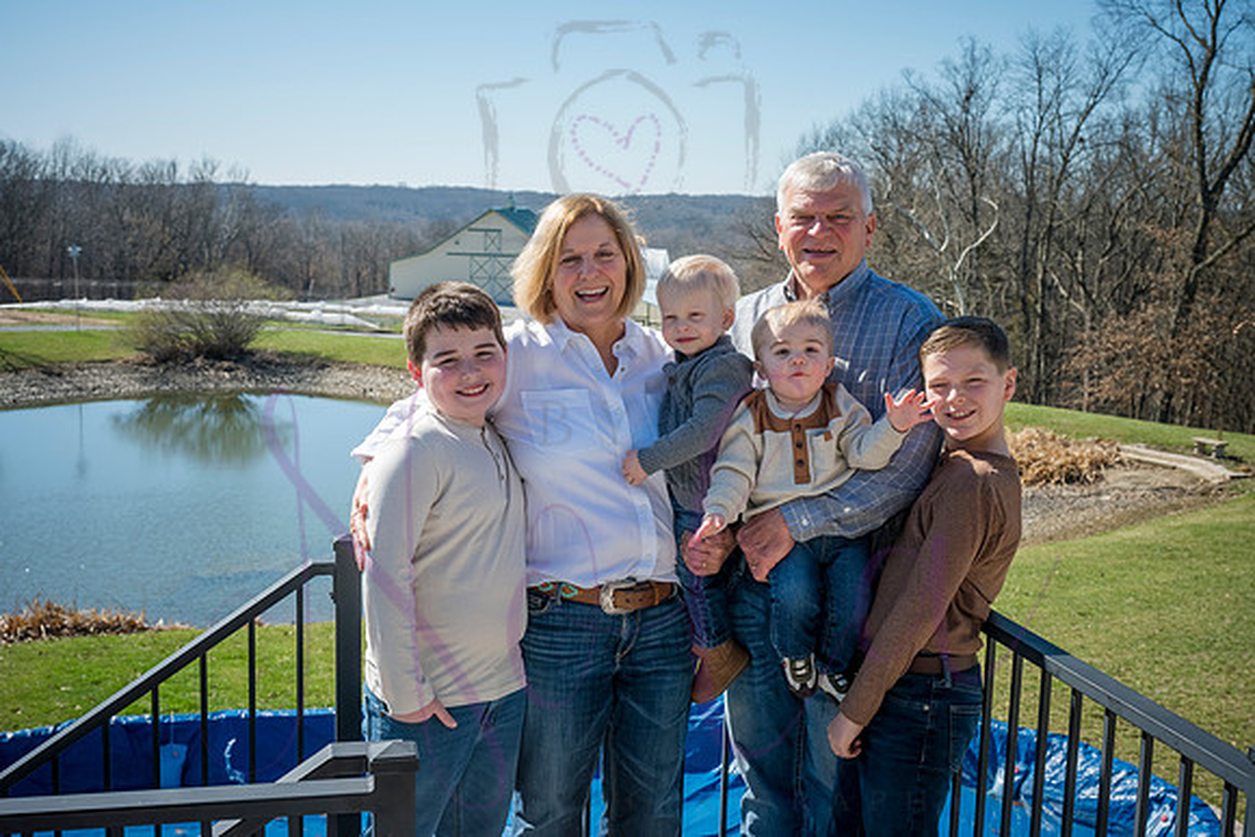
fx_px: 1464
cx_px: 628
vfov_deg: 31.9
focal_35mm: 42
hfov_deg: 46.4
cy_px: 418
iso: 400
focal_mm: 42
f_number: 8
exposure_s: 1/640
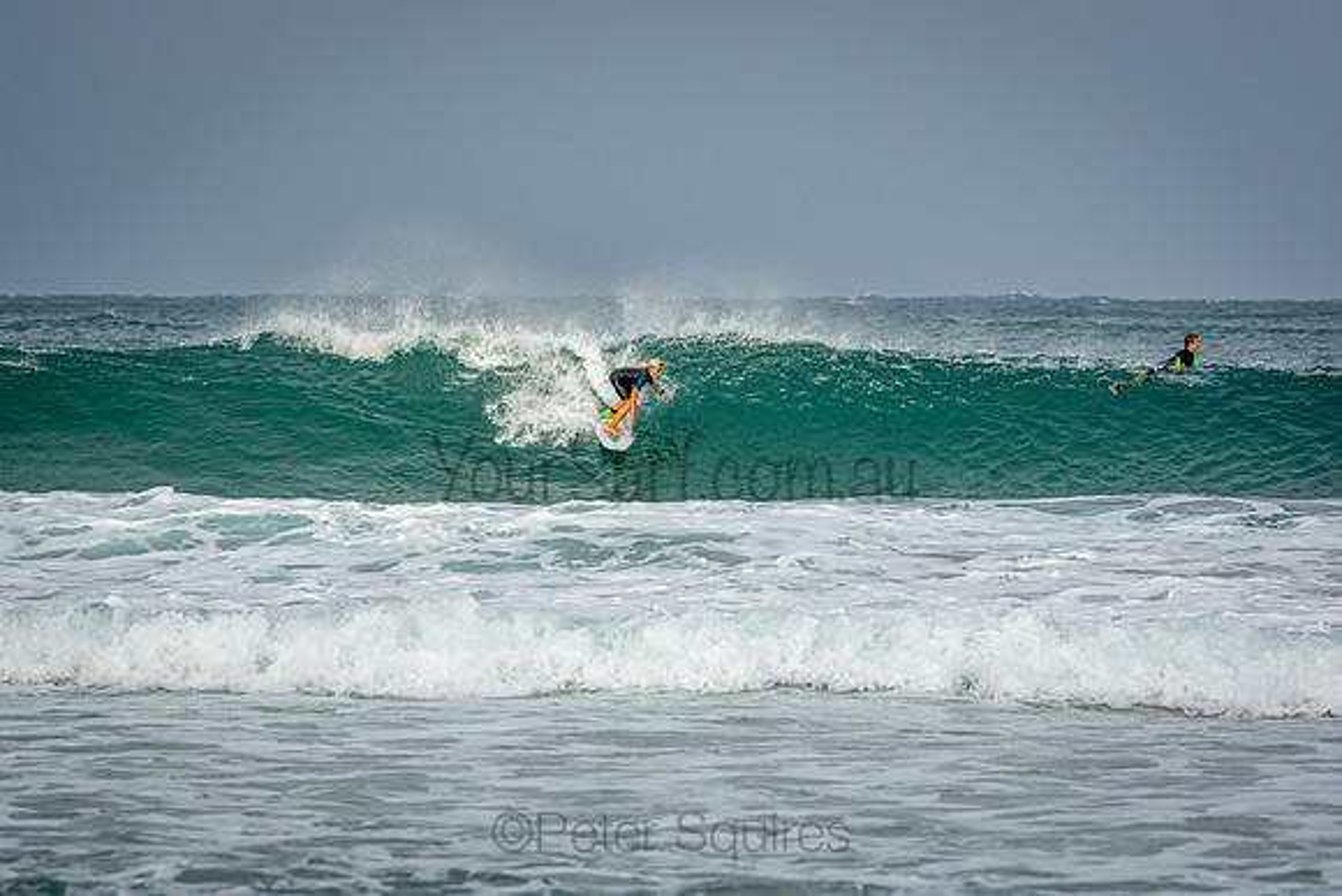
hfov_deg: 6.9
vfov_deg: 4.6
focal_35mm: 300
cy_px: 448
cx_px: 671
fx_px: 11185
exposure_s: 1/800
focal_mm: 200
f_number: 5.6
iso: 200
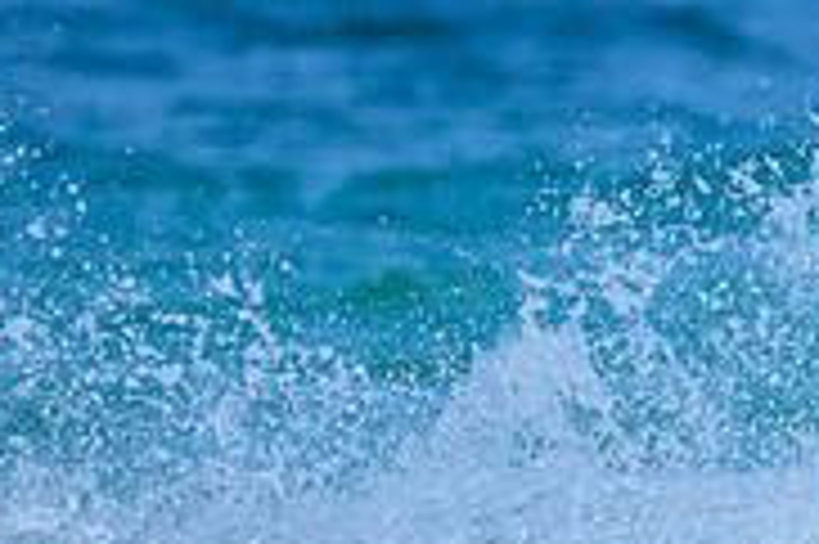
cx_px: 1010
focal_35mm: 3481
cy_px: 571
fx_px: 79120
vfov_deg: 0.4
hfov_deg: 0.6
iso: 450
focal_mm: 800
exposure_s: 1/2000
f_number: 6.3
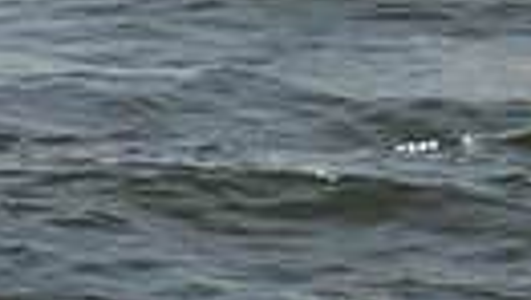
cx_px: 772
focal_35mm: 417
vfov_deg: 2.8
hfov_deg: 5.1
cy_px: -868
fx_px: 5877
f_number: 9
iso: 280
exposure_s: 1/1600
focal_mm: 90
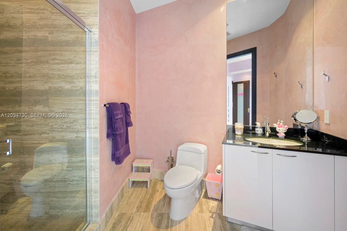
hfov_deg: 104.3
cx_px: 174
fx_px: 135
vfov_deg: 81.2
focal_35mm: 14
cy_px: 116
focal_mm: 14
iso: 125
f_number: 8
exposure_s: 1.6
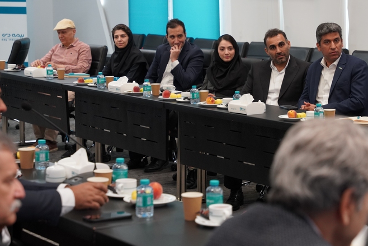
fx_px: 1114
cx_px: 240
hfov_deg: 18.7
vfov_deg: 12.6
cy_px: 102
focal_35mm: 109
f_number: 4
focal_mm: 70
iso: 1250
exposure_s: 1/160
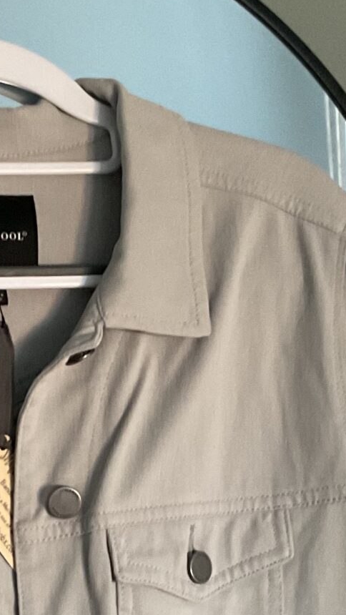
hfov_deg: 12.8
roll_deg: +0.2
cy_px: 496
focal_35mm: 94
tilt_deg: -11.6
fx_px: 1533
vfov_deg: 22.4
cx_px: 40
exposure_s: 1/60
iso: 250
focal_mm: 3
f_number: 1.8
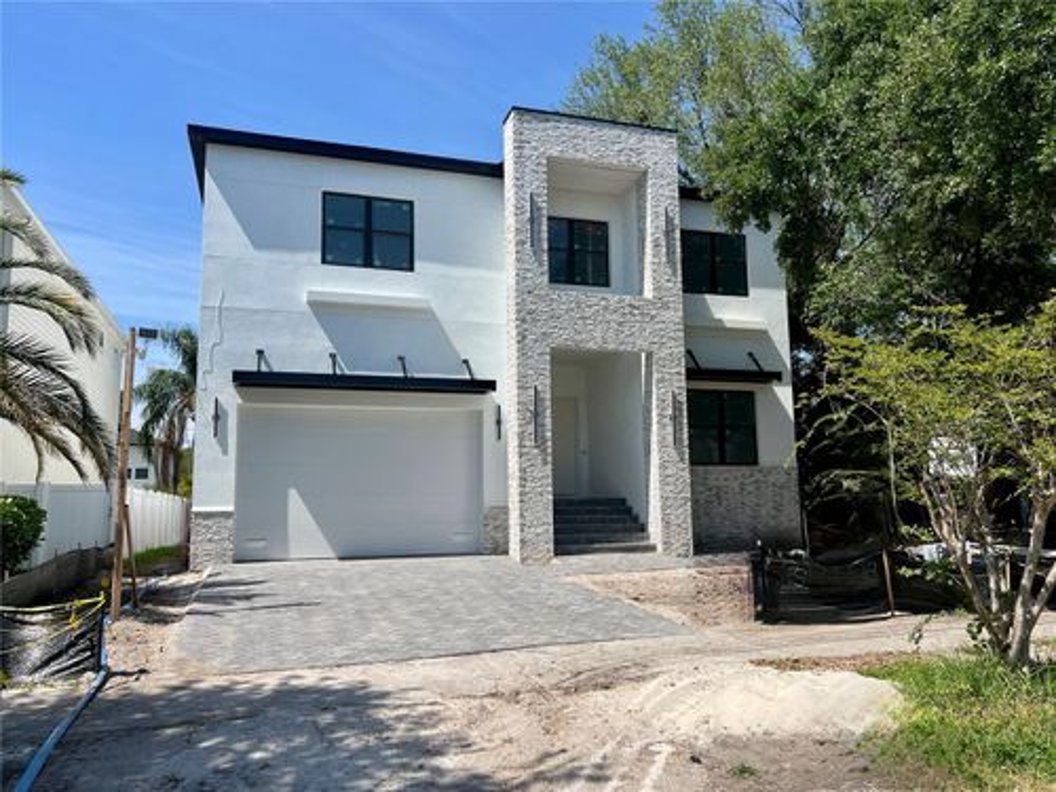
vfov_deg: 53.1
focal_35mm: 26
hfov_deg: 67.3
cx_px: 528
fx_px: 793
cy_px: 396
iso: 50
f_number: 1.5
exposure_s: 1/5076
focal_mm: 5.7
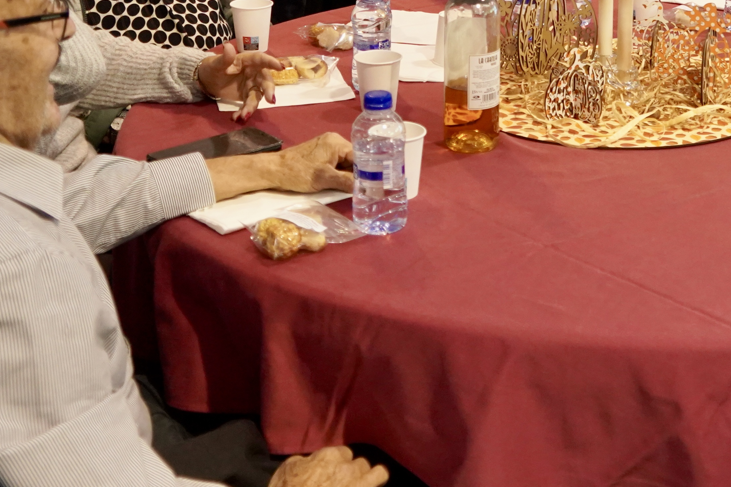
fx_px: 1157
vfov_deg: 22.2
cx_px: 675
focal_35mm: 57
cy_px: -77
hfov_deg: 33.0
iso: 3200
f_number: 4
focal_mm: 24
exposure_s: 1/160
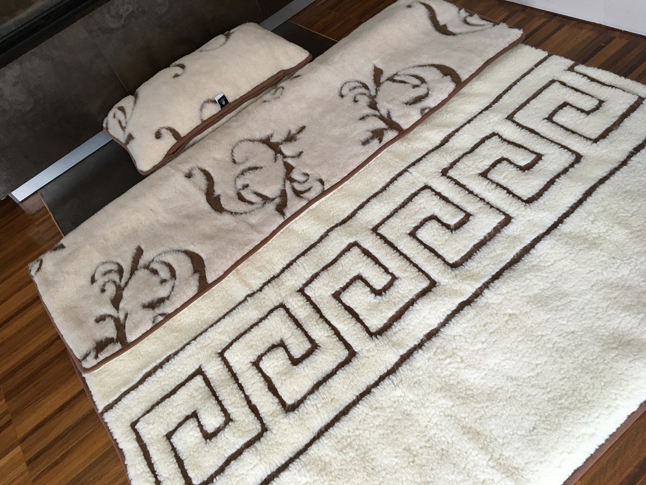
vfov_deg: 48.2
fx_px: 541
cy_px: 242
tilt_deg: -47.2
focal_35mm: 29
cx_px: 323
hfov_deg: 61.7
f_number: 2.2
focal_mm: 4.15
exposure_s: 1/33
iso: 125
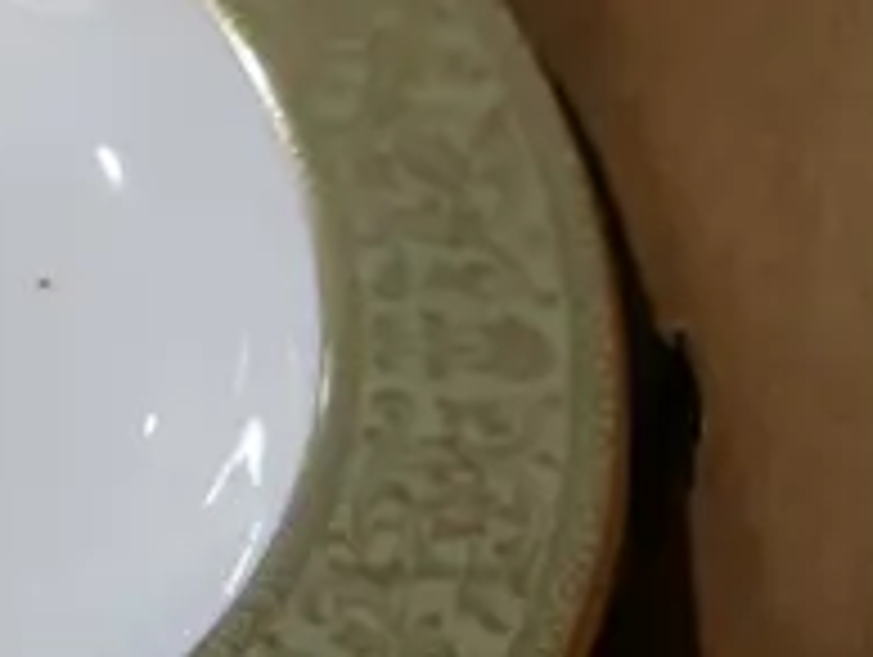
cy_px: -808
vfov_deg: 8.2
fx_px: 4267
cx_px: -932
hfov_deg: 10.6
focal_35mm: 169
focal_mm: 16
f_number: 3.6
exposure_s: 1/80
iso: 200
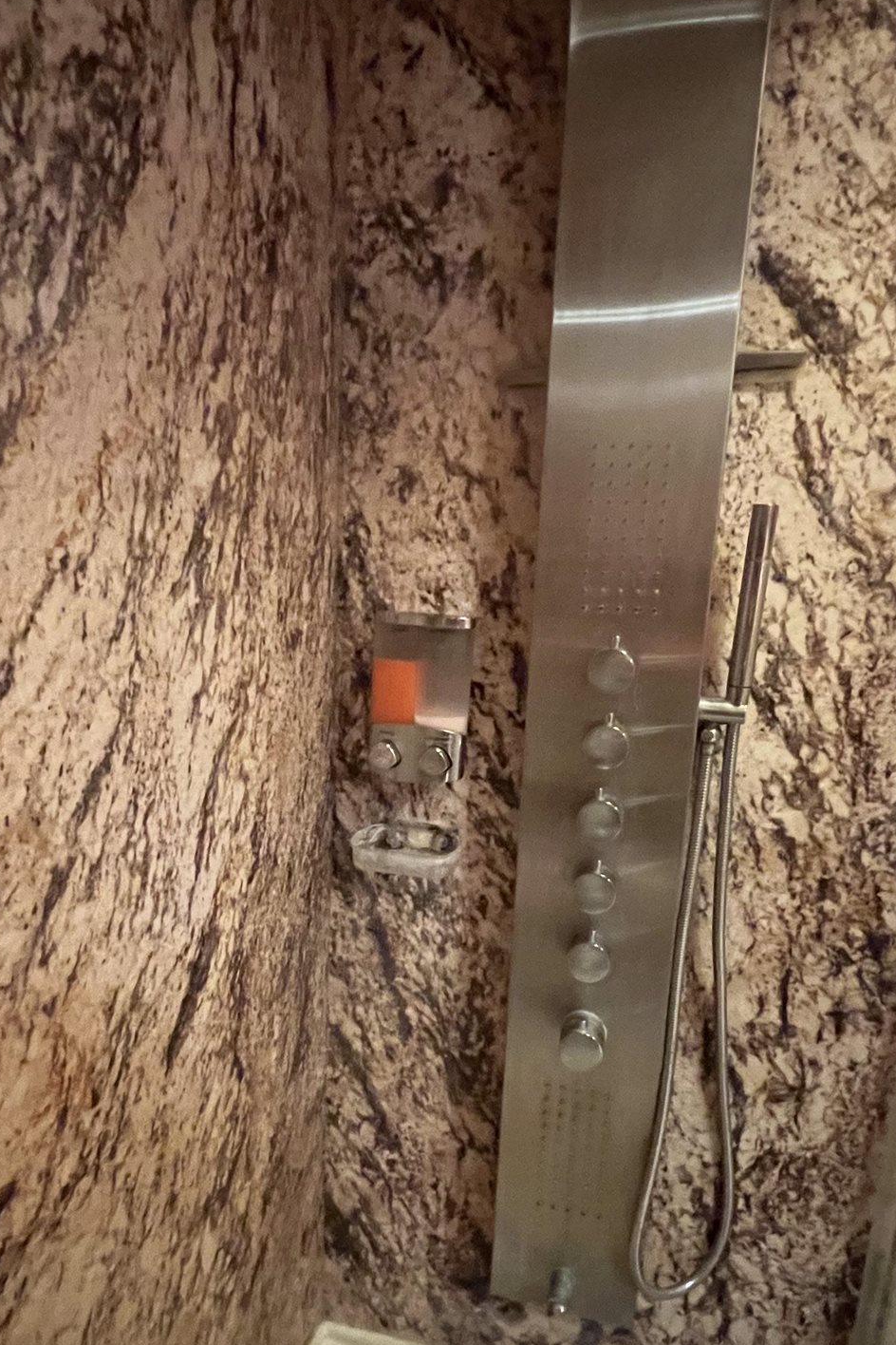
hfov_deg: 57.0
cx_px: 388
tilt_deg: -12.0
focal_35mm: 22
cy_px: 762
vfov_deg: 78.2
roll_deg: -1.1
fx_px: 821
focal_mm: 1.57
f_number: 1.8
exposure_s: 1/30
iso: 1000
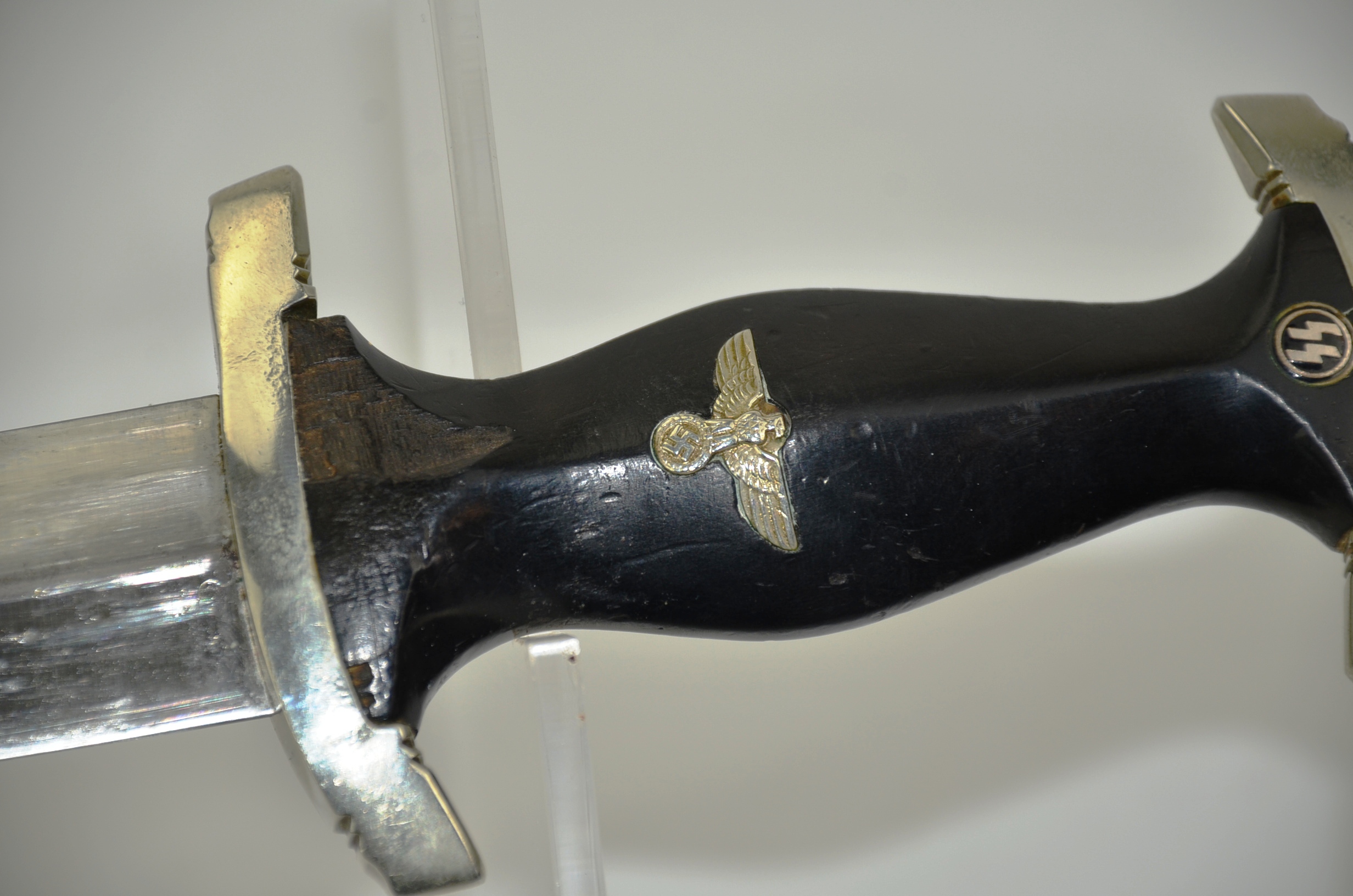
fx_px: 7595
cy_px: 448
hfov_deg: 10.2
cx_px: 676
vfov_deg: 6.8
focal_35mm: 202
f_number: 5.6
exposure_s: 1/200
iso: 200
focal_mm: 135
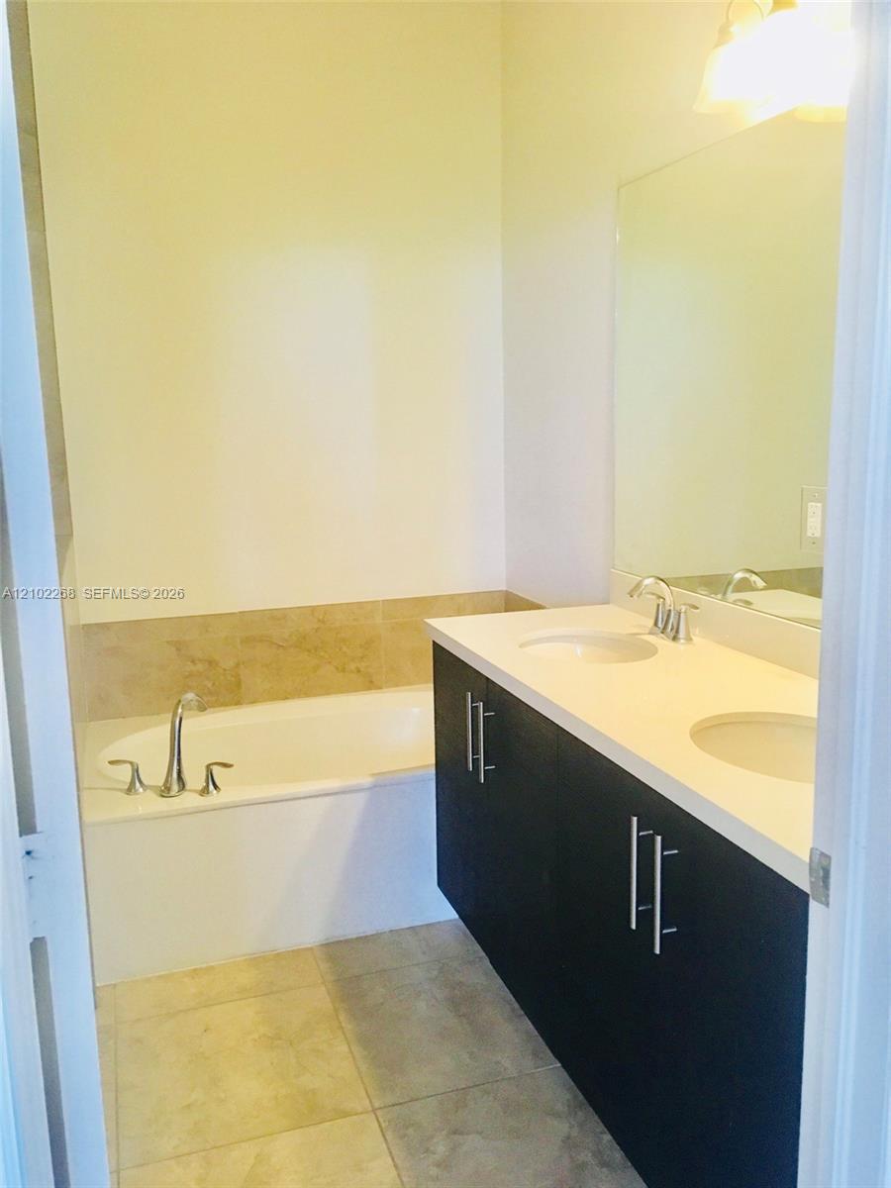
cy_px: 594
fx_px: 995
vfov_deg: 61.7
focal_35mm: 29
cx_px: 446
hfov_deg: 48.2
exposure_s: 1/30
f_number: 2.2
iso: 160
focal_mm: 4.15
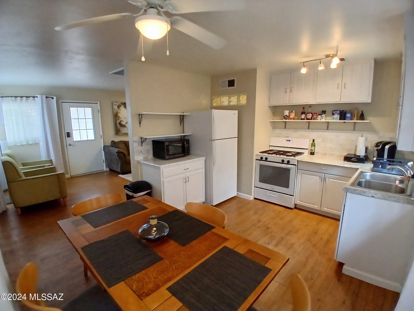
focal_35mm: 17
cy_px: 156
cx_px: 207
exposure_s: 1/30
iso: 160
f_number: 2.2
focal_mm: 1.4
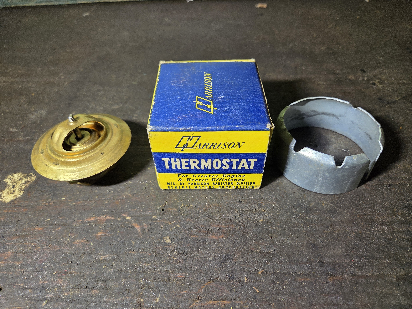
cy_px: 154
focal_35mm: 23
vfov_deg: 58.9
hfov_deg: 73.9
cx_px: 206
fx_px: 274
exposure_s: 1/61
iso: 100
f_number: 1.8
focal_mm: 5.4
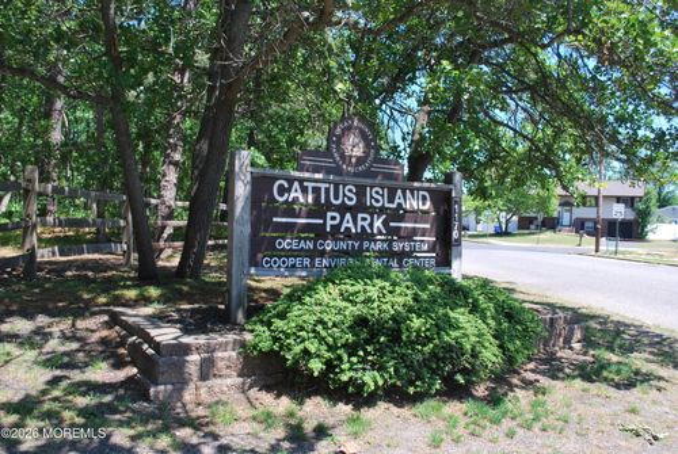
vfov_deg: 40.1
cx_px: 339
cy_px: 227
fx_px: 622
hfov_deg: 57.2
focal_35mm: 33
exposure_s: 1/160
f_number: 6.3
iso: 100
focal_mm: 22
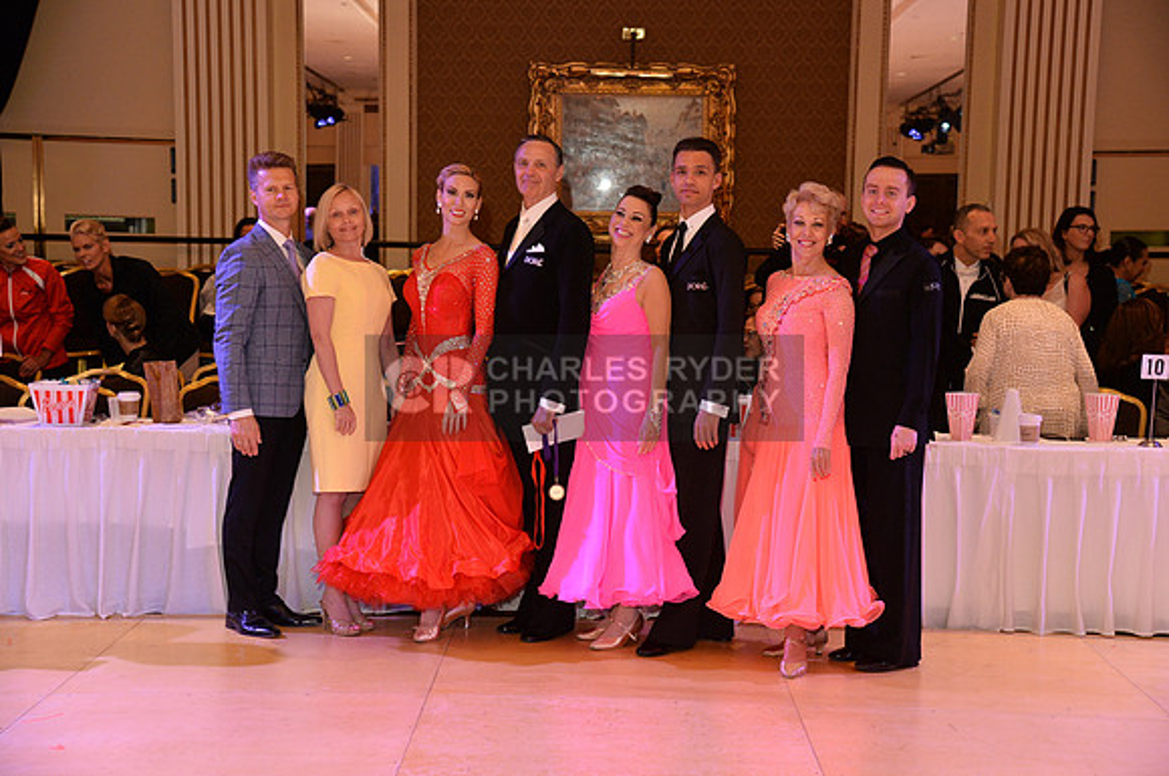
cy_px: 388
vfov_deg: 23.3
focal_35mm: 58
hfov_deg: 34.5
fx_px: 1881
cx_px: 584
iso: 2000
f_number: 5
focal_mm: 58
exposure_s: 1/250
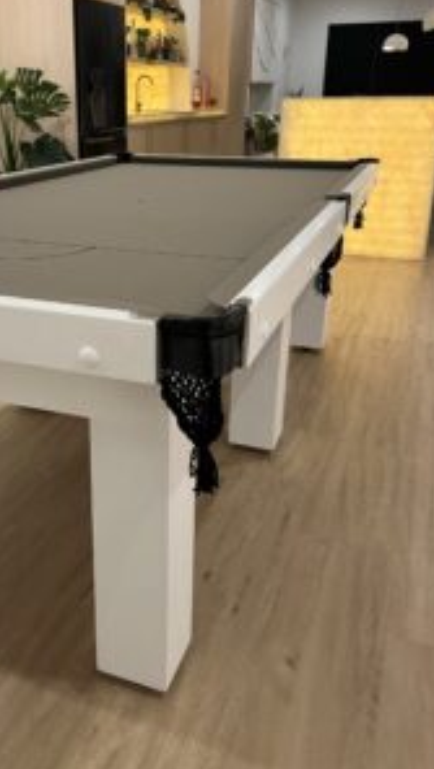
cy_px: 349
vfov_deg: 59.4
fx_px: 674
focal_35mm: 33
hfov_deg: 35.3
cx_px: 142
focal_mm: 5.7
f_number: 1.5
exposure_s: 1/50
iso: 100
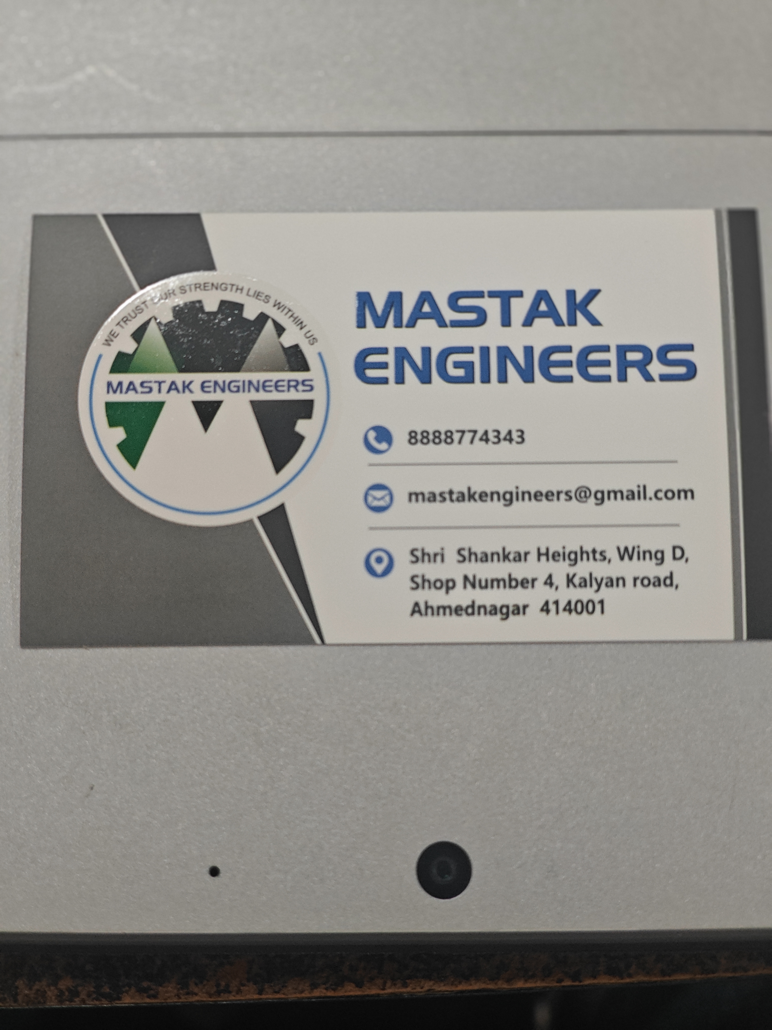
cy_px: 515
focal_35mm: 47
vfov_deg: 40.4
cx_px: 386
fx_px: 1398
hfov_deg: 30.9
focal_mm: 7.1
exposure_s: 1/50
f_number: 4.5
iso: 800
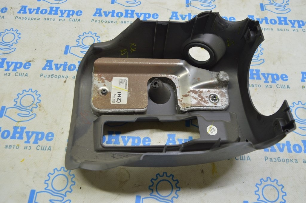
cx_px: 153
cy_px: 102
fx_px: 255
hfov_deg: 62.0
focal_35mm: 30
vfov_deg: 43.5
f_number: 5.6
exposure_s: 1/20
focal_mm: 20
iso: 400
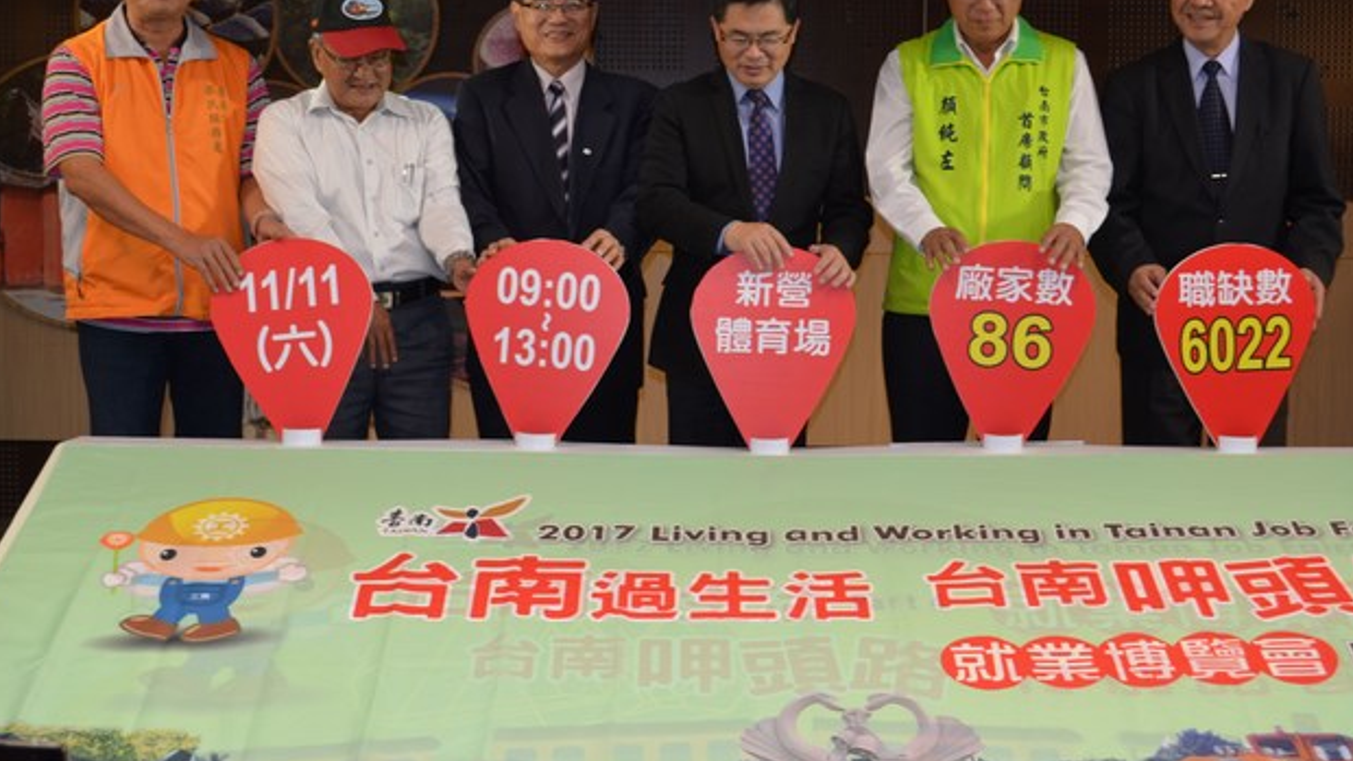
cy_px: 336
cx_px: 672
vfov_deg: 21.8
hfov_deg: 37.8
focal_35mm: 55
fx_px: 1974
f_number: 5
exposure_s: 1/60
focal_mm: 34
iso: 400
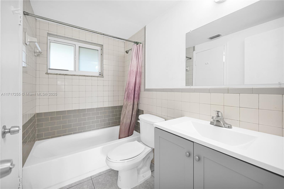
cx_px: 142
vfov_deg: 81.2
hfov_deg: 104.2
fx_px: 110
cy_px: 94
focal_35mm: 14
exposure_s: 1/15
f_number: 4
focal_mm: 14
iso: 450
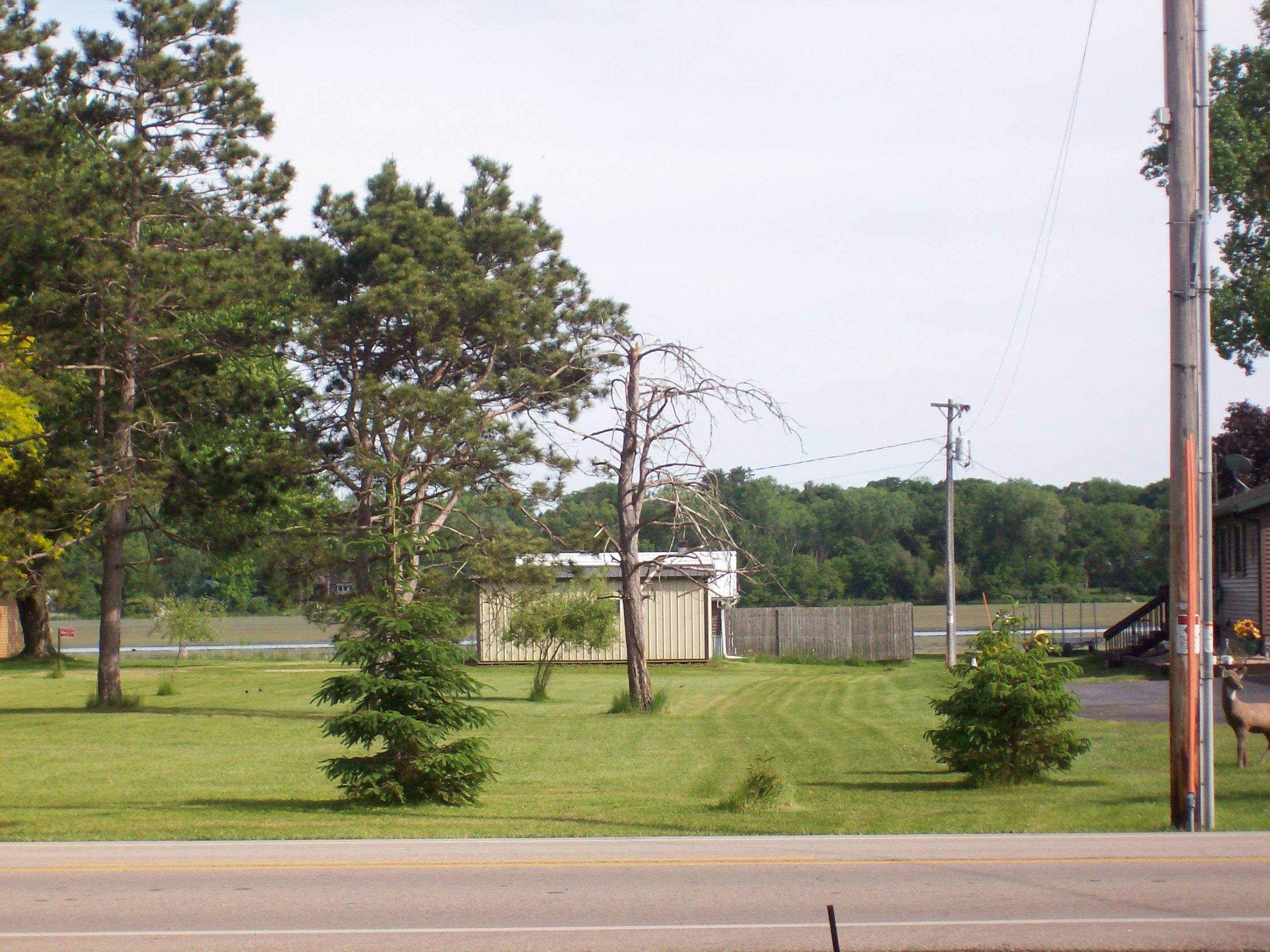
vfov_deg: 13.7
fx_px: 3961
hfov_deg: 18.2
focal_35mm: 108
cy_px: 476
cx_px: 635
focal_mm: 18
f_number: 4.8
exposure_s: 1/585
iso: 80
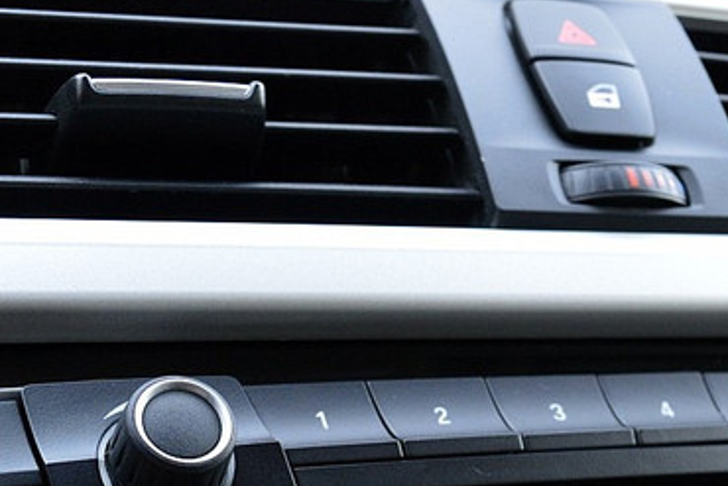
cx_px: 519
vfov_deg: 15.6
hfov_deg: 24.3
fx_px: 1679
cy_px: 658
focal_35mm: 83
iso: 800
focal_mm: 20
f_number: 5.6
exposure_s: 1/60
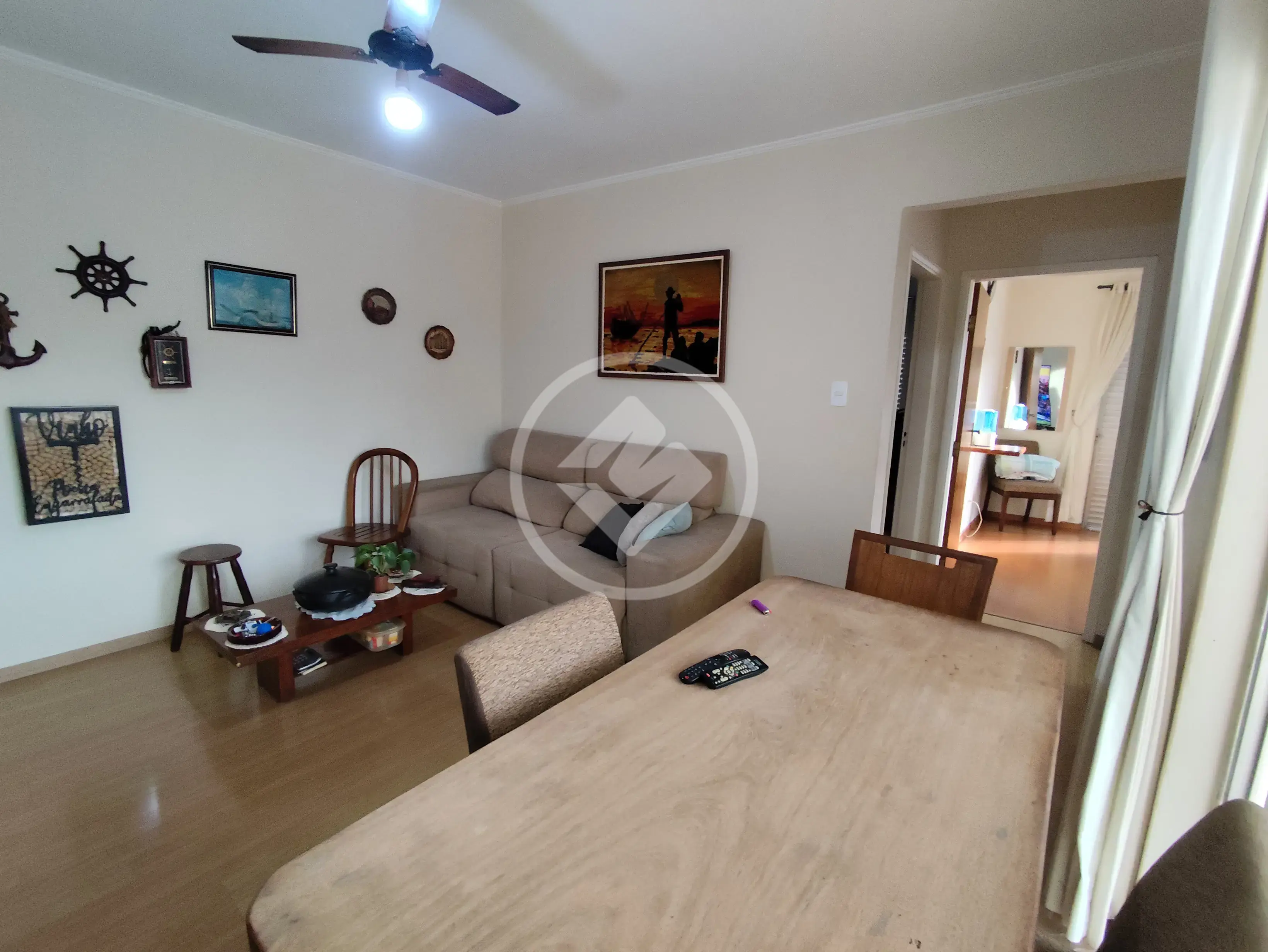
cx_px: 634
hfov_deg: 94.5
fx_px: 586
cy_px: 476
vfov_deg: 78.2
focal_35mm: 16
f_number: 2.2
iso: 125
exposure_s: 1/60
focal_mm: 1.65
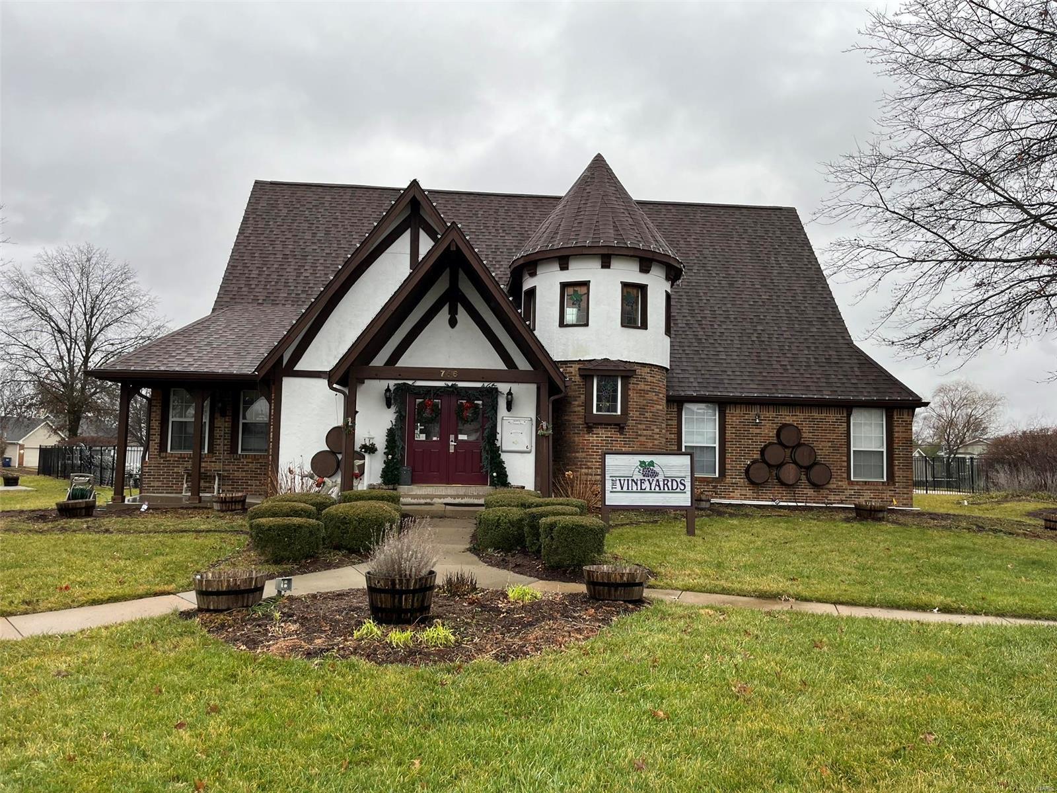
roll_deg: -0.6
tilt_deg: +5.2
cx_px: 528
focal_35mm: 26
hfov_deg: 67.3
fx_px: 794
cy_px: 396
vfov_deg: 53.1
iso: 50
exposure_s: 1/445
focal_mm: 5.1
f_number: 1.6
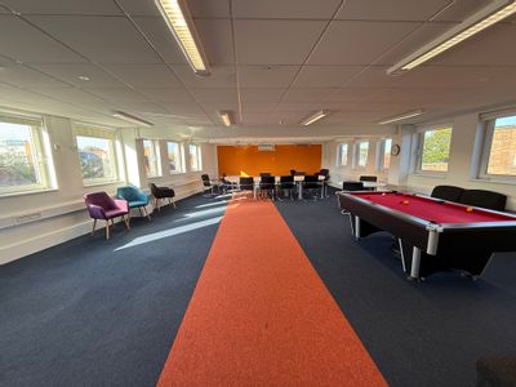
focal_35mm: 14
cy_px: 194
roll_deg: +0.9
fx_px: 209
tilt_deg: -8.8
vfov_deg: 85.7
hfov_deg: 102.1
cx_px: 258
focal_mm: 2.22
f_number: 2.2
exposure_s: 1/100
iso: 100
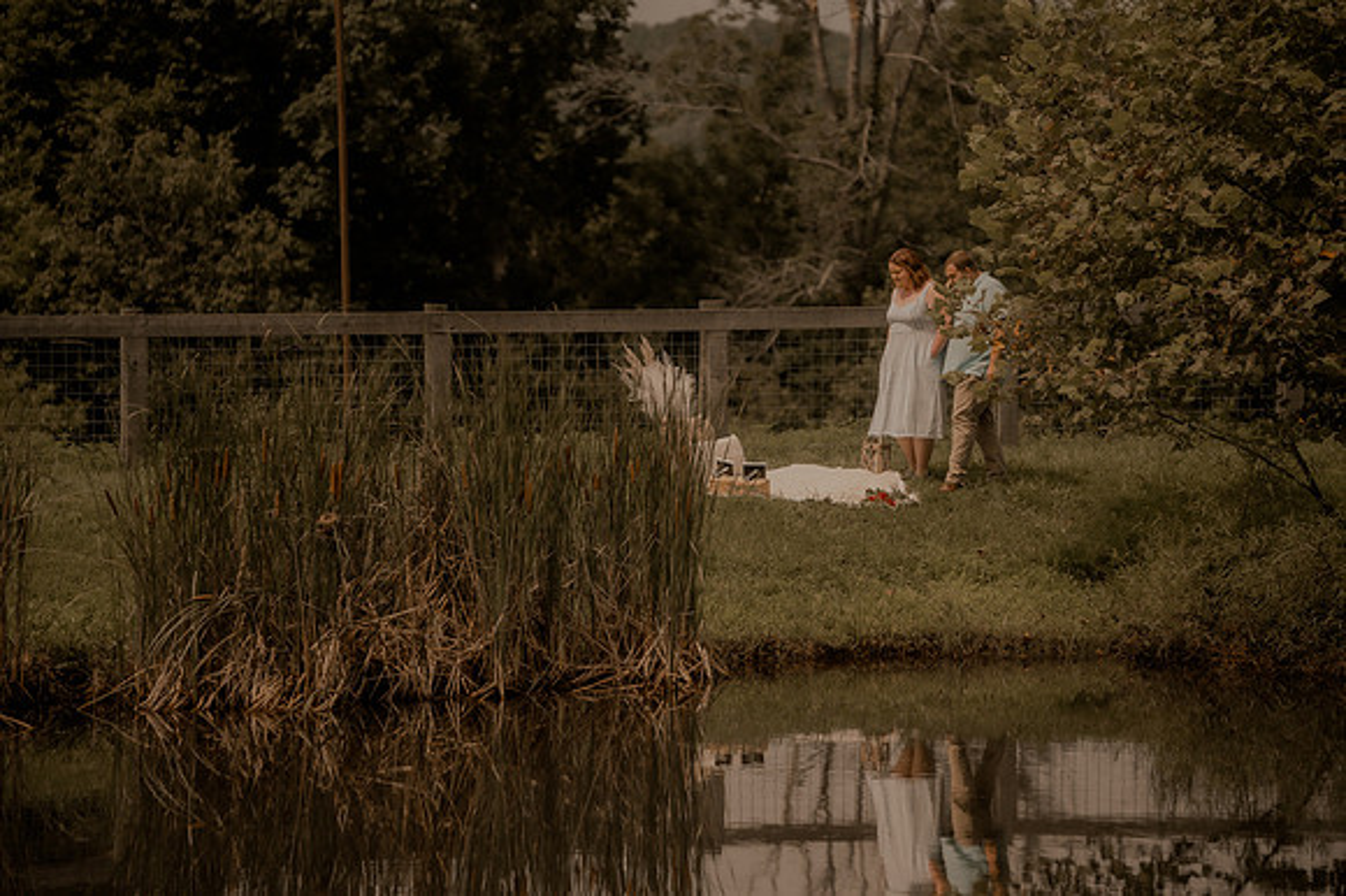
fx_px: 5792
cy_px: 448
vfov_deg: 8.8
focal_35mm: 155
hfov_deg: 13.3
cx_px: 673
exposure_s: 1/1600
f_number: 2.8
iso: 125
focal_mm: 155
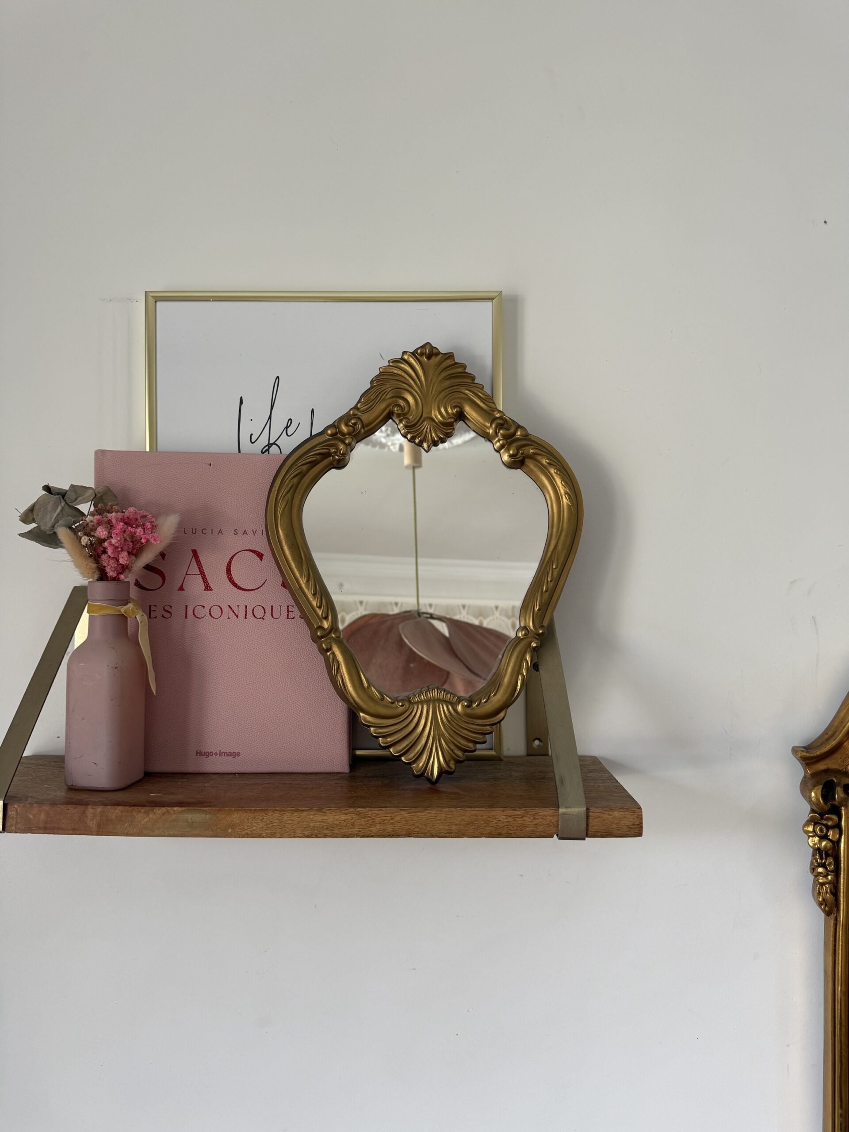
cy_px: 566
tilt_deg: +1.4
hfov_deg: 56.8
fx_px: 785
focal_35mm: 24
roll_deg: -1.4
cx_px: 424
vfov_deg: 71.6
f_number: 1.78
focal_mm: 6.76
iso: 125
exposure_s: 1/121
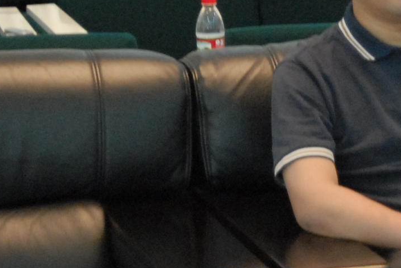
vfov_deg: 6.8
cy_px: 75
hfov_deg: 10.0
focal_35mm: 204
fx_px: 2271
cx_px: 399
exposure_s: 1/30
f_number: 2.8
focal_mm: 25
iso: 800
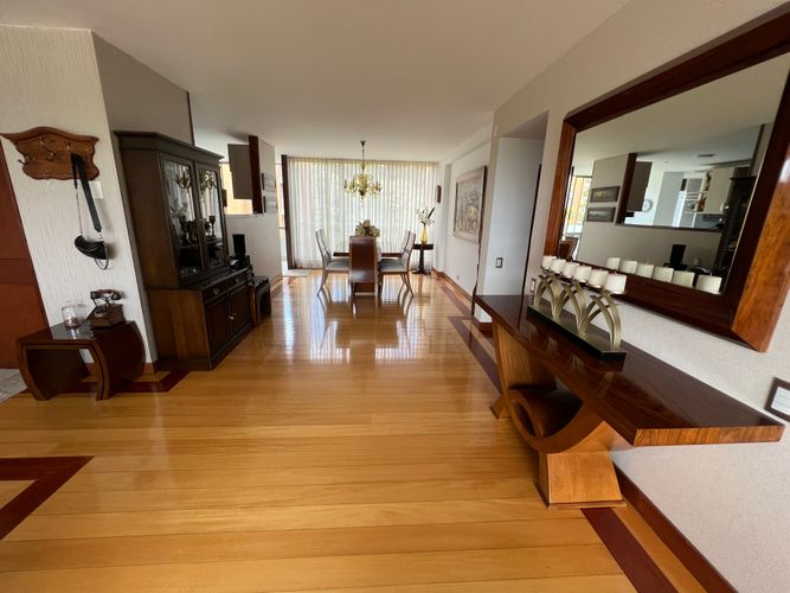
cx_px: 395
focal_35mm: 13
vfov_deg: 89.9
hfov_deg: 106.2
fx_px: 297
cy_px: 296
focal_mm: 1.57
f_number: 1.8
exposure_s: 1/99
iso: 50
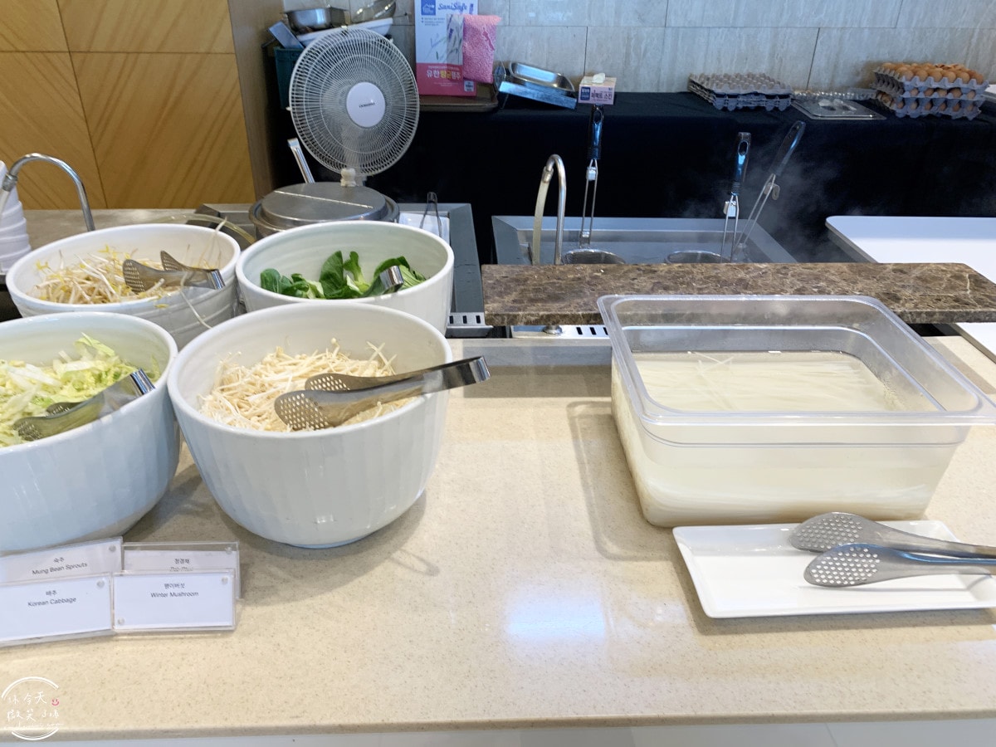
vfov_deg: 53.1
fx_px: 748
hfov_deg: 67.3
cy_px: 374
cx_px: 498
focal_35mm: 26
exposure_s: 1/60
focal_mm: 4.25
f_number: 1.8
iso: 64
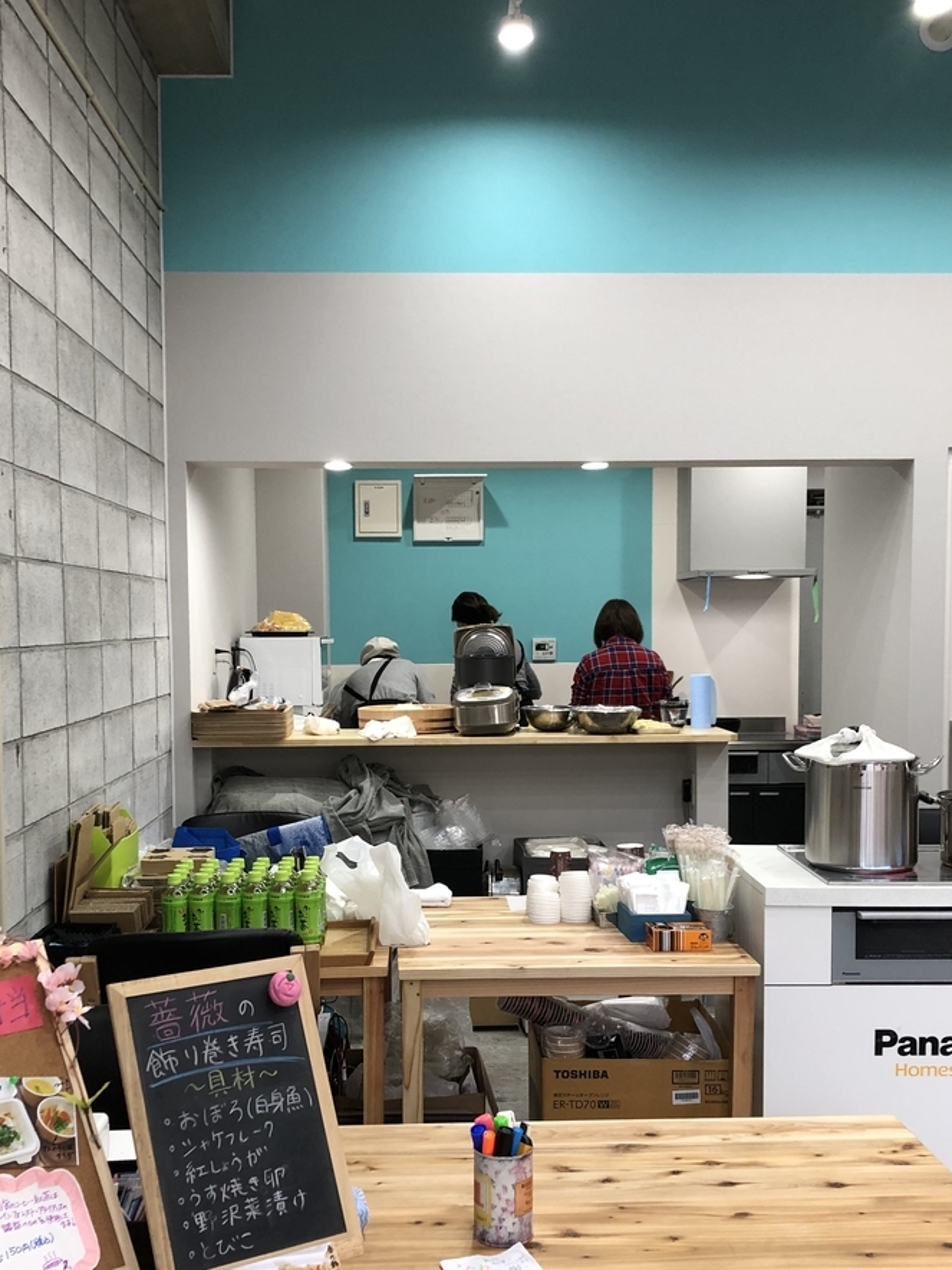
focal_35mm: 38
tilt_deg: -4.0
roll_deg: -0.1
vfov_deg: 48.8
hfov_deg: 37.7
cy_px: 734
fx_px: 1393
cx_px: 452
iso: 40
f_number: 1.8
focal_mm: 3.99
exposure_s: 1/20
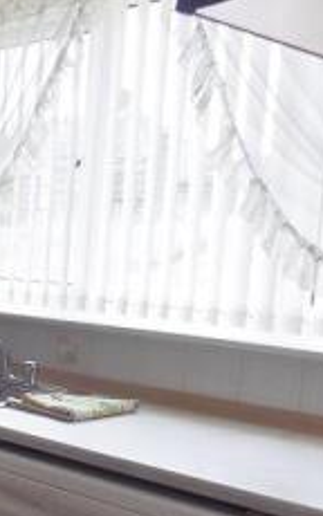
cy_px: 342
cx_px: -158
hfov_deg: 19.3
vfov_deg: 34.2
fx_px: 830
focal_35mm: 59
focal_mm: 4
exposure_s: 1/100
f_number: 3.1
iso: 200
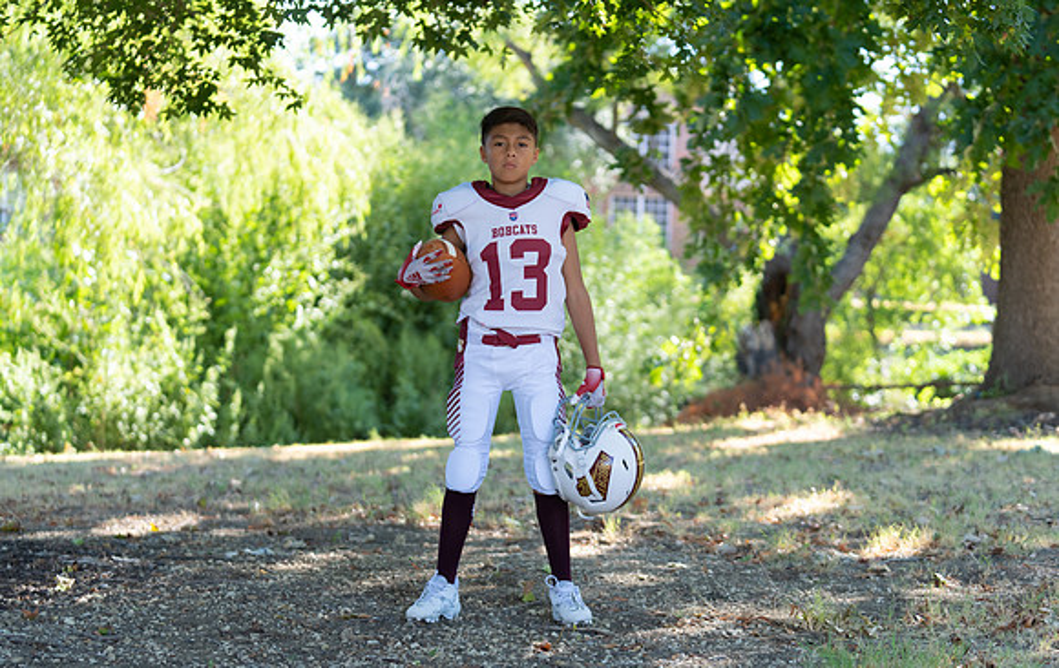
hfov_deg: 28.3
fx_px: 2097
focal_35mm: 72
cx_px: 533
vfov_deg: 18.1
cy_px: 355
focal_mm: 70
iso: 200
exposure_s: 1/320
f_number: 2.8
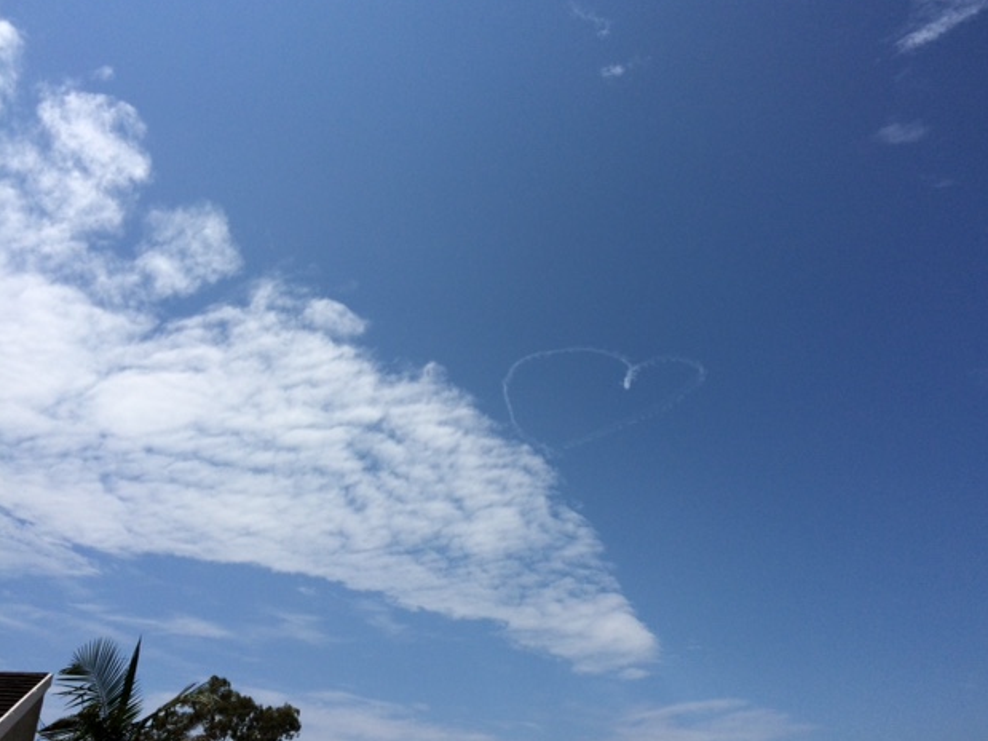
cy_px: 361
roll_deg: +2.6
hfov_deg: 60.0
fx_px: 856
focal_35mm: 30
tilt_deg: +29.8
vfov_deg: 46.8
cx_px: 508
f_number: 2.2
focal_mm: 4.15
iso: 32
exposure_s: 1/6849
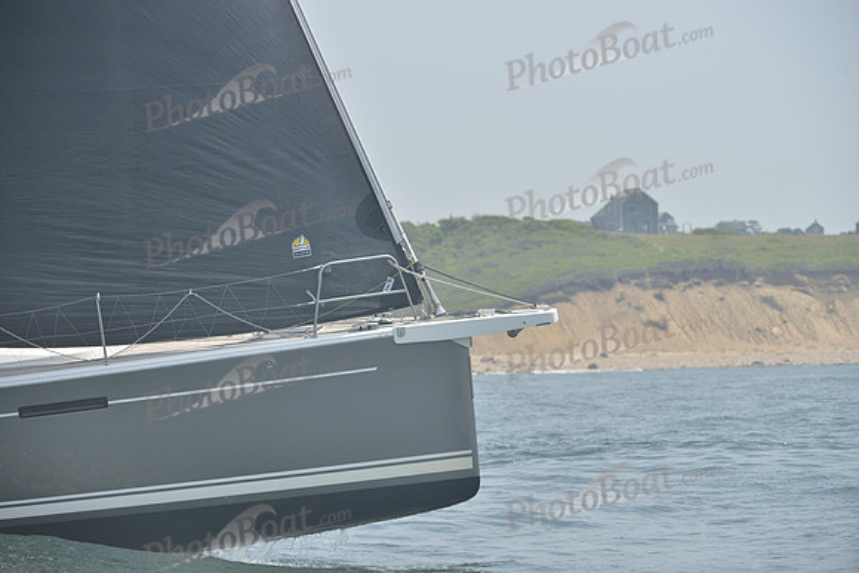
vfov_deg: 6.9
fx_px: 4773
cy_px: 286
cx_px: 430
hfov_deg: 10.3
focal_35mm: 200
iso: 280
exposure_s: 1/1000
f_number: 7.1
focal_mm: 200
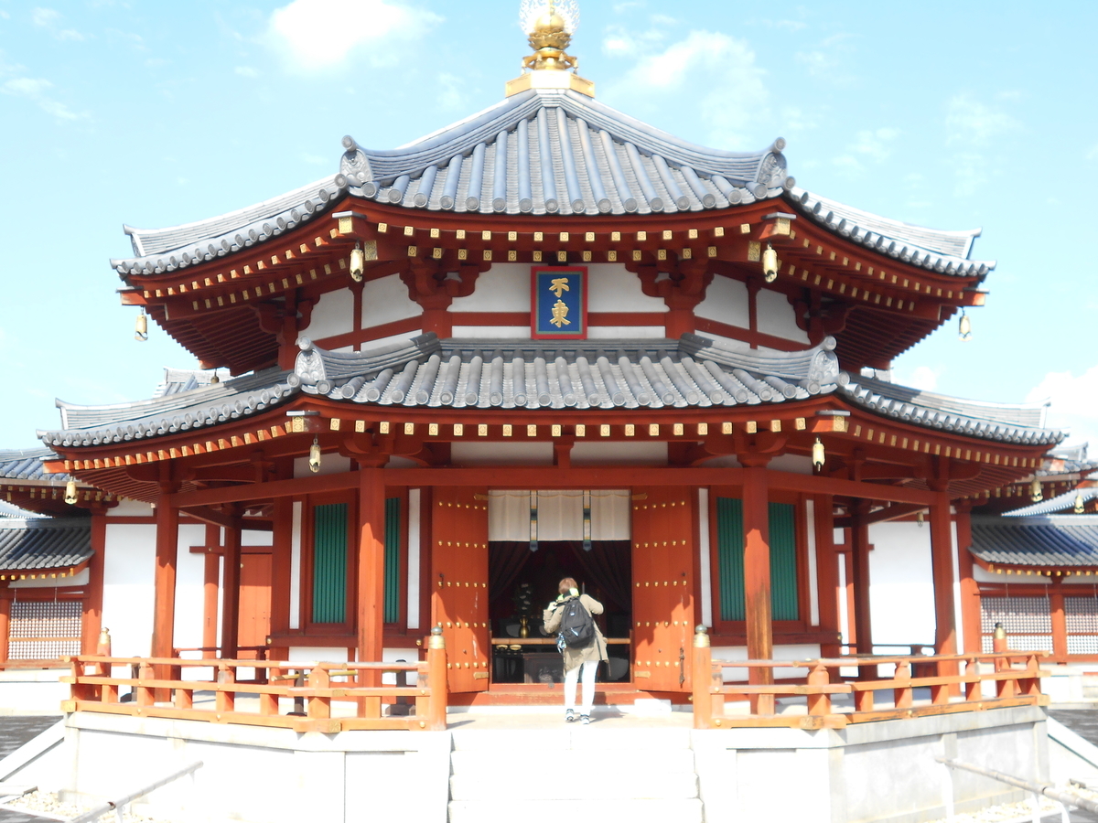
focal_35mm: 44
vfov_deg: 32.9
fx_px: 1396
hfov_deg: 42.9
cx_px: 549
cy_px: 412
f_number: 4.2
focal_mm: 7.7
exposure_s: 1/250
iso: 80
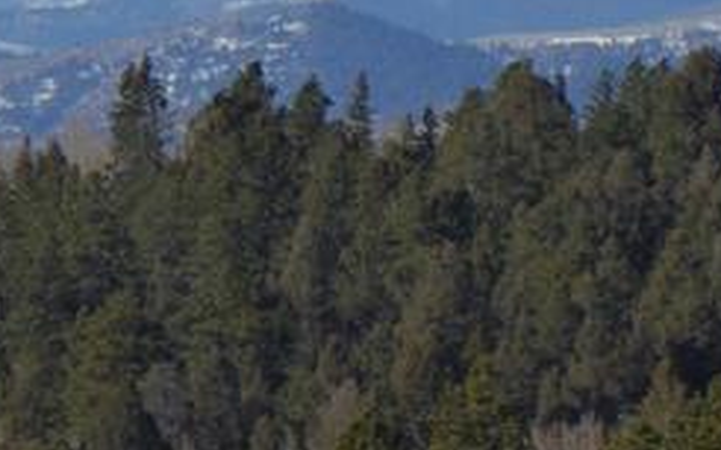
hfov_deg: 1.3
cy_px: -151
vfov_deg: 0.8
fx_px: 32454
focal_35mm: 1652
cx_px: 383
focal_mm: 96.2
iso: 160
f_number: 6.1
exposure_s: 1/640
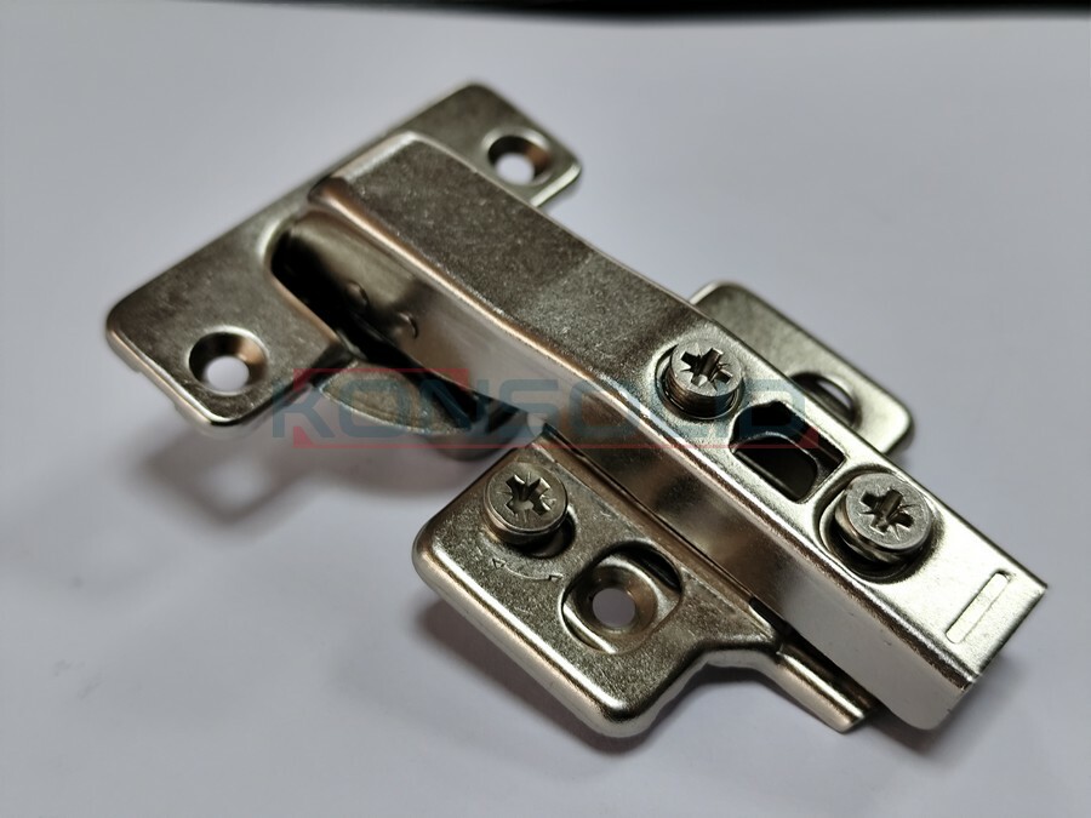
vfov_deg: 31.5
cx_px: 546
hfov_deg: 41.2
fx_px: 1450
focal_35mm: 46
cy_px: 409
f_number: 1.65
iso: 200
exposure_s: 1/33.3
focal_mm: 6.14
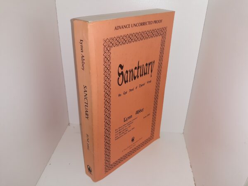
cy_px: 93
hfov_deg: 63.4
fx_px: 201
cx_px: 124
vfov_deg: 49.7
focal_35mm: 28
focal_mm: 3.7
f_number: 1.7
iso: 40
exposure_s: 1/141
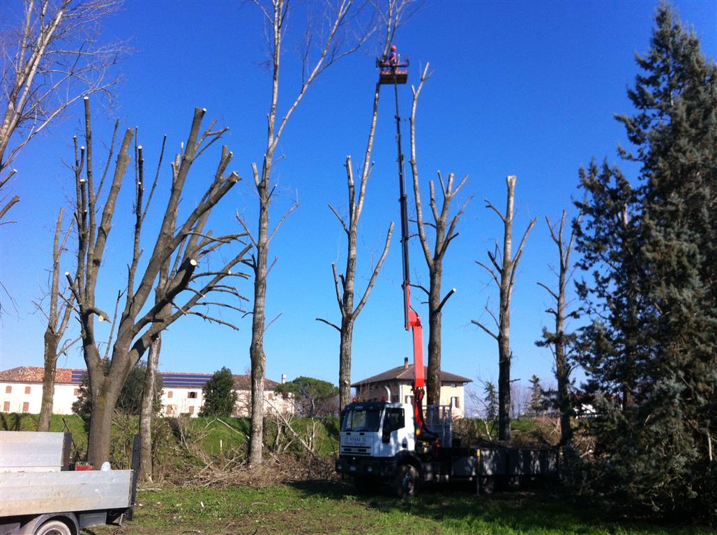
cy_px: 268
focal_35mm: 35
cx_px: 358
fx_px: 724
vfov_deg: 40.6
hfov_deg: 52.7
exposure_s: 1/1257
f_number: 2.8
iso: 80
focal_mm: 3.85
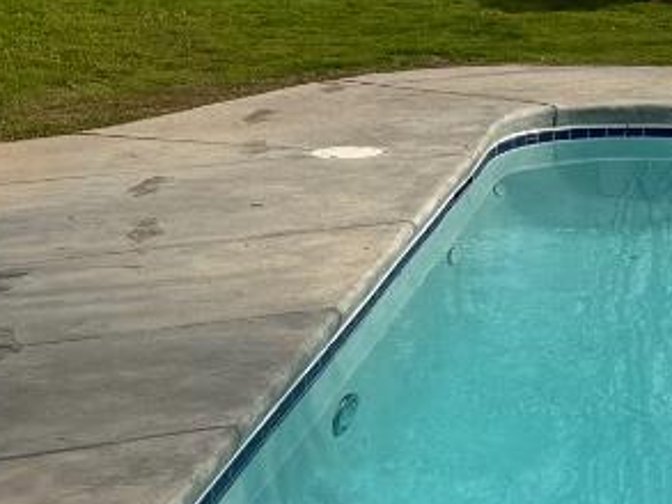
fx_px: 2389
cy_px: 310
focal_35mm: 123
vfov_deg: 12.1
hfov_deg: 15.8
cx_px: 628
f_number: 1.78
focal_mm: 6.76
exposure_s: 1/9009
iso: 80
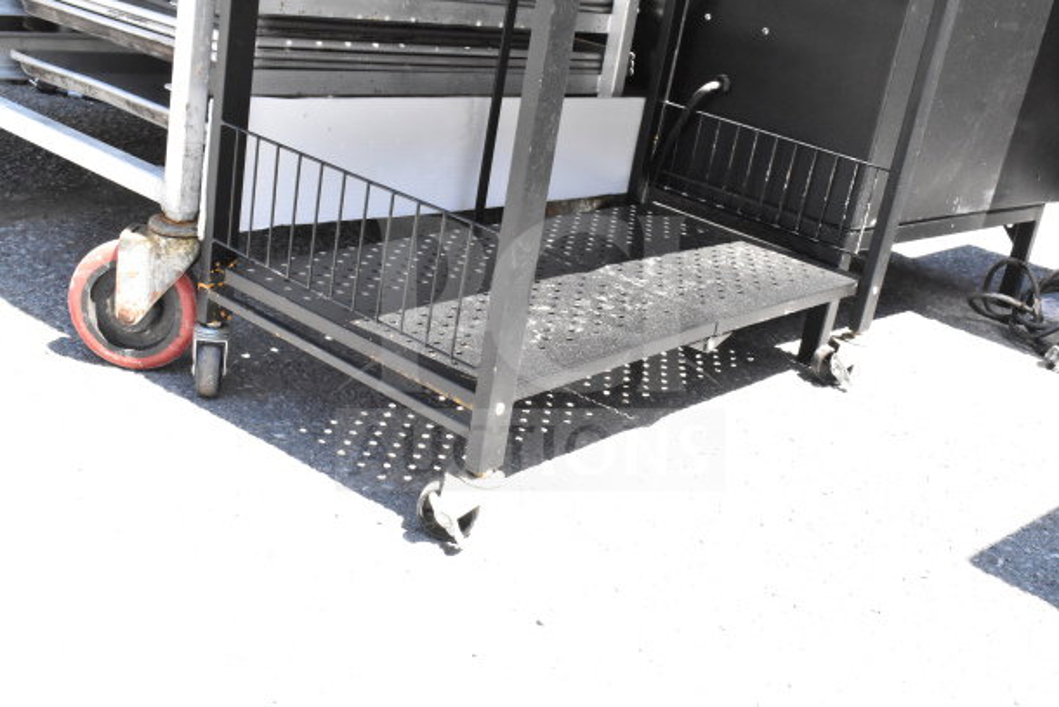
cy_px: 354
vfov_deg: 31.9
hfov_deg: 46.4
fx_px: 1236
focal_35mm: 42
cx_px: 530
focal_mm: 28
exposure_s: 1/800
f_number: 14
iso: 6400
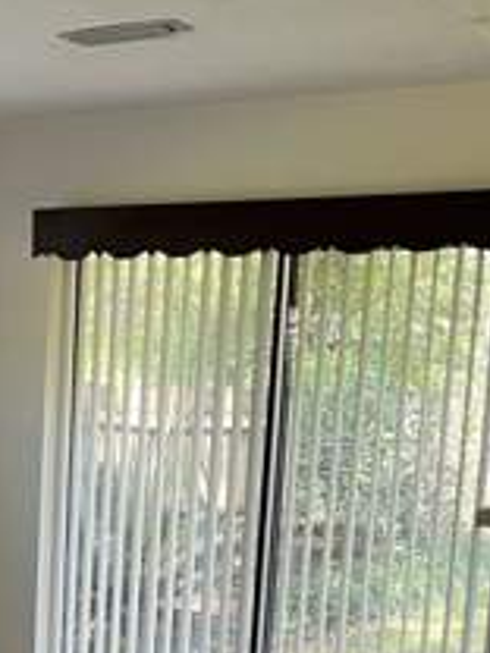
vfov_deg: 23.5
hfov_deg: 17.5
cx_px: -107
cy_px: 637
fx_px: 1510
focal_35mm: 80
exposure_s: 1/60
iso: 100
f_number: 1.6
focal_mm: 5.1
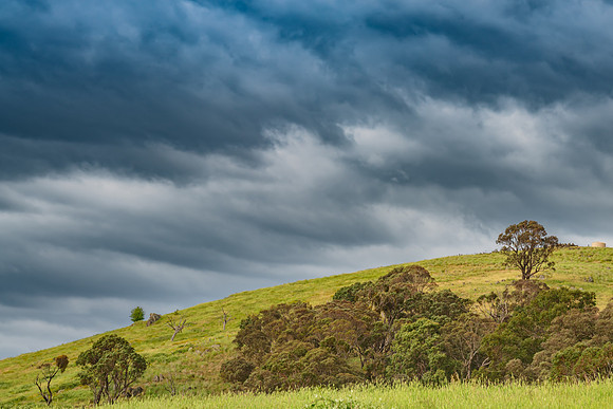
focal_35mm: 200
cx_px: 355
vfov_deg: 6.9
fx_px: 3402
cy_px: 156
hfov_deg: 10.3
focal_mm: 160
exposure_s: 1/6
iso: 50
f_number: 10
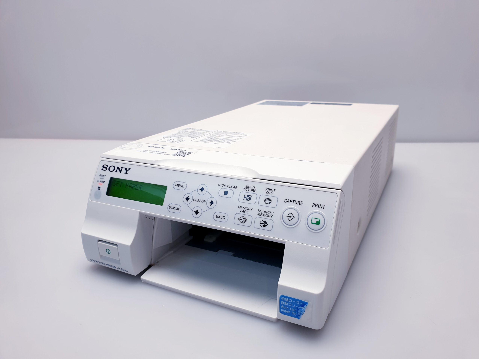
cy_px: 180
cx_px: 240
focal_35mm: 26
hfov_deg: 67.3
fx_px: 360
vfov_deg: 53.1
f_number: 2.4
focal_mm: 4.3
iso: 50
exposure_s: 1/106
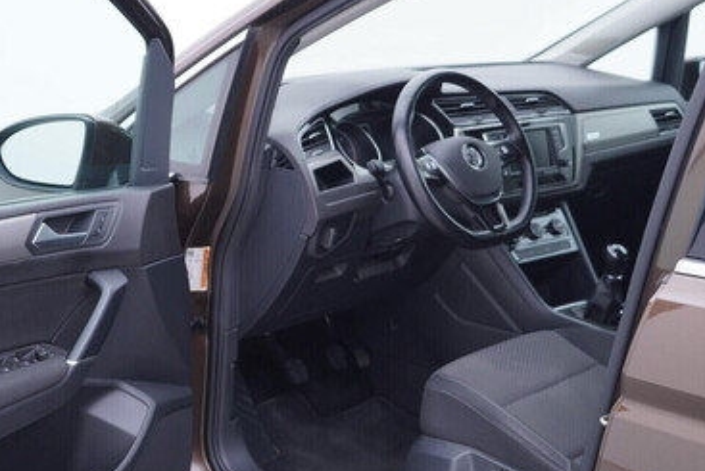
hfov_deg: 36.5
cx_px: 234
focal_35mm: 54
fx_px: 1058
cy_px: 249
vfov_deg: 25.1
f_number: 2.8
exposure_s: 1/40
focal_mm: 24
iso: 125
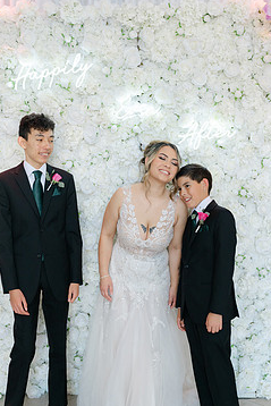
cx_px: 144
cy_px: 242
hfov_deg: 30.5
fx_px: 496
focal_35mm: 44
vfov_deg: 44.3
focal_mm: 35
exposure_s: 1/160
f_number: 4
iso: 400
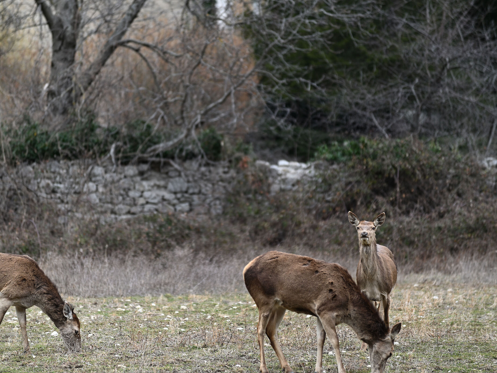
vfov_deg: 6.8
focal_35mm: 217
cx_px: 243
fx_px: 3115
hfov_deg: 9.1
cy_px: 187
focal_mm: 200
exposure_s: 1/640
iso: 280
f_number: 2.8
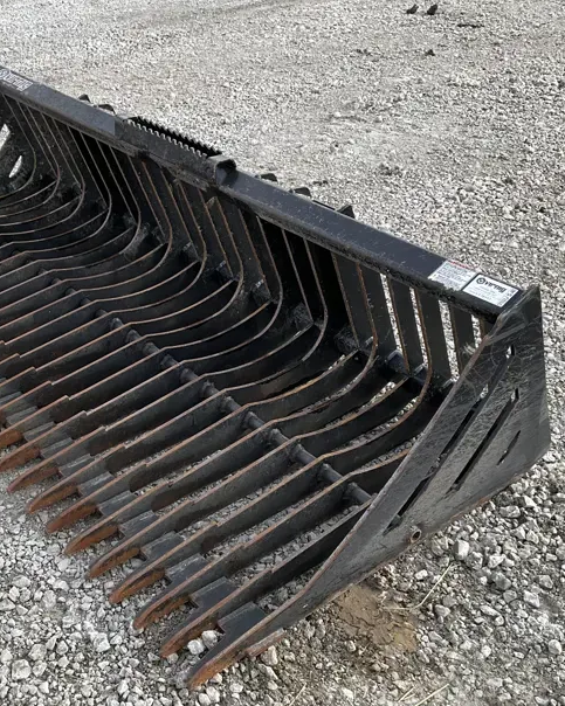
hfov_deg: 33.2
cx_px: 193
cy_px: 402
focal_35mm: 45
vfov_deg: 41.1
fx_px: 941
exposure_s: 1/465
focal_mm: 3
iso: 25
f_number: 1.8
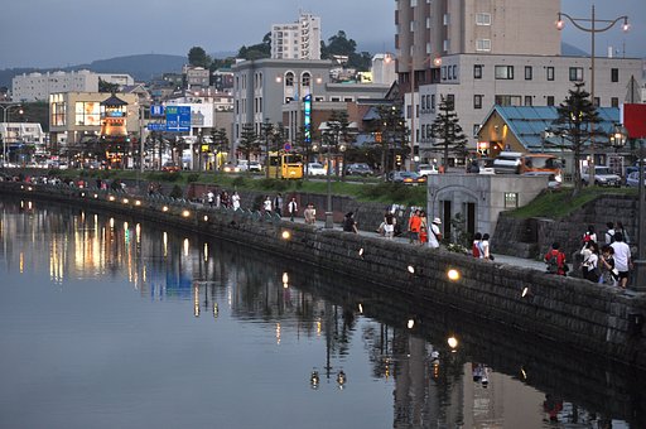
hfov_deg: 24.6
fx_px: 1479
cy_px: 214
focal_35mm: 82
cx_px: 323
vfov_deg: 16.5
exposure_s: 1/30
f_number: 4
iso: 320
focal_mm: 55
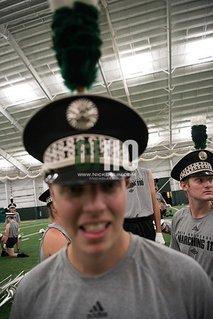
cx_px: 106
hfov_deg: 53.1
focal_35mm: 24
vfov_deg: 73.7
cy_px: 160
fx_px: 213
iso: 3200
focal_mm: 24
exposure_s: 1/320
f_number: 3.2
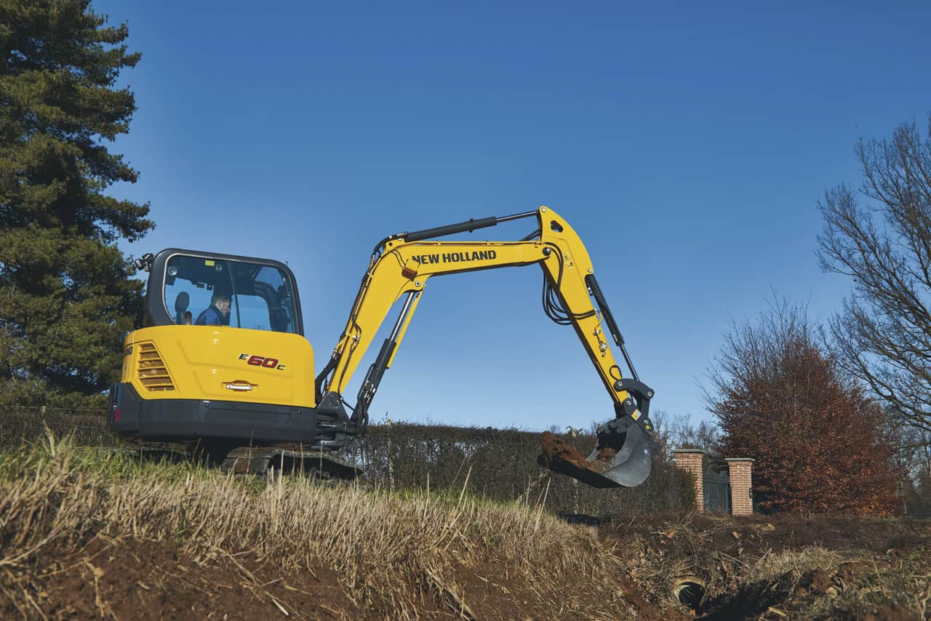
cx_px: 466
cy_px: 310
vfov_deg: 31.9
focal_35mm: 42
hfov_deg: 46.4
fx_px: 1086
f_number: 8
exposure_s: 1/640
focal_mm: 42
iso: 125
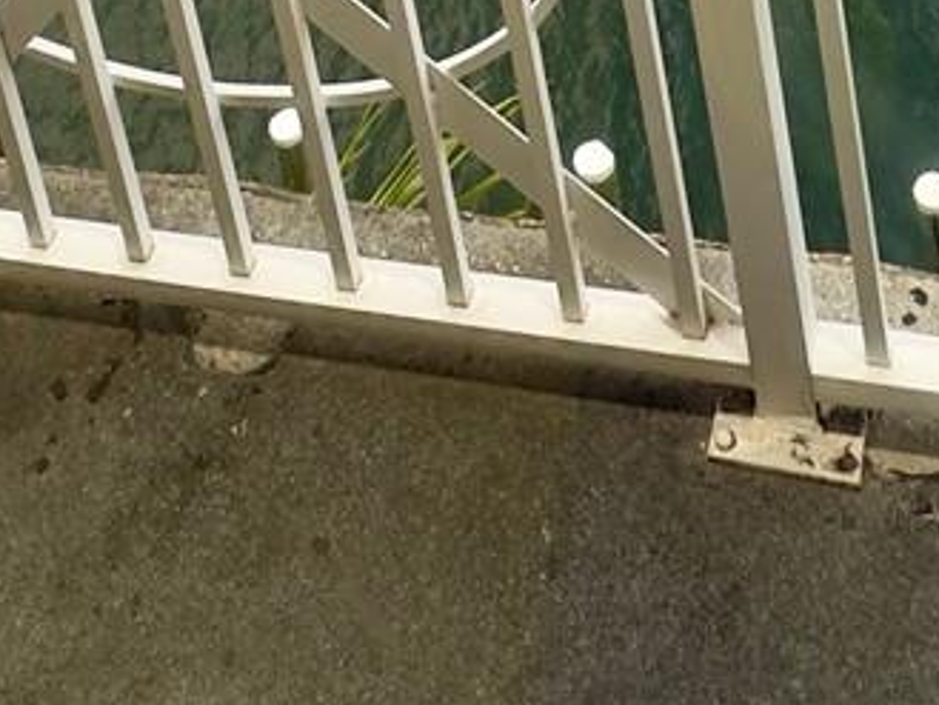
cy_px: -950
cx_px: 454
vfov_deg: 14.6
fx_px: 1845
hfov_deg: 28.5
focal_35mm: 68
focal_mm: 2.22
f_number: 2.2
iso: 40
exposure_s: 1/711
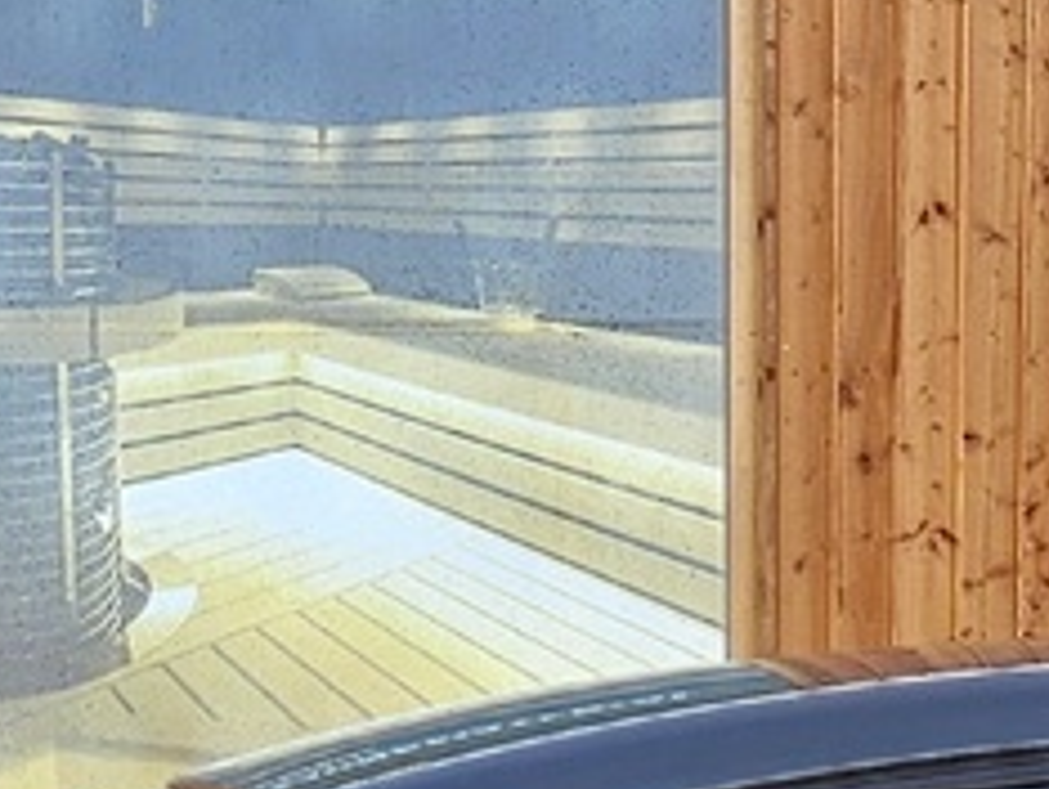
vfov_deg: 8.9
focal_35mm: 157
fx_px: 4763
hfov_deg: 12.6
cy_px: 1600
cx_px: 574
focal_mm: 5.4
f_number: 1.8
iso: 25
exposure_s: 1/118
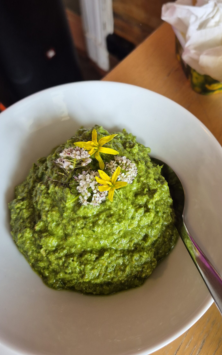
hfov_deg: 44.1
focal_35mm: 28
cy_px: 155
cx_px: 142
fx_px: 271
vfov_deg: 66.2
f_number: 1.8
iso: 250
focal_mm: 5.4
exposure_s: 1/180
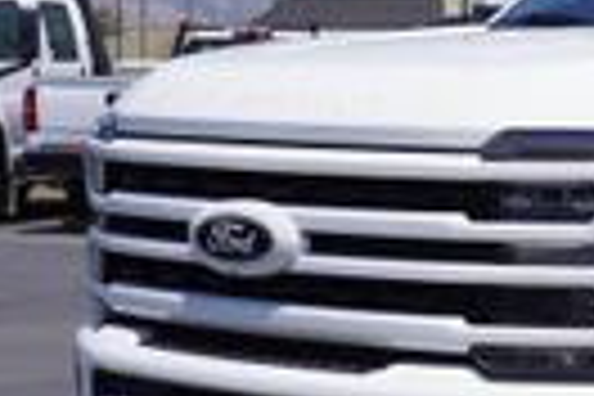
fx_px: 2483
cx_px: 855
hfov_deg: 13.0
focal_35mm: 151
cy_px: 322
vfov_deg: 9.1
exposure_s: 1/200
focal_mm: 33
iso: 100
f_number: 11
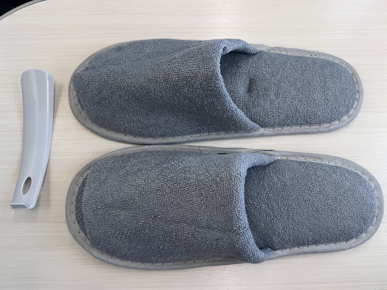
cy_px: 145
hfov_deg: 67.3
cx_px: 194
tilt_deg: -78.7
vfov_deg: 53.1
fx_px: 291
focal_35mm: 26
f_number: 1.5
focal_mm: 5.7
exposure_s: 1/95
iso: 125
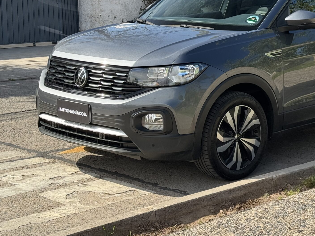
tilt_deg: -5.6
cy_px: 79
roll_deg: +1.6
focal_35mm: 87
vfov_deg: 16.9
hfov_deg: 22.3
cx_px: 232
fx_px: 792
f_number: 1.78
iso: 64
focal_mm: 6.76
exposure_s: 1/664
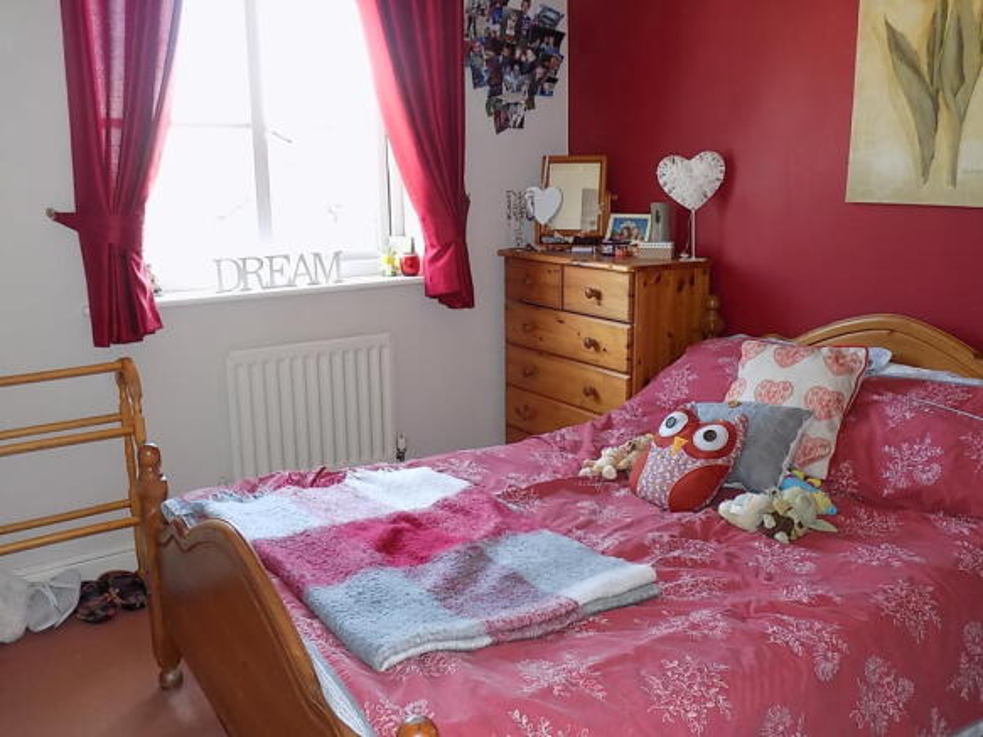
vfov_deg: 46.8
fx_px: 852
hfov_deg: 60.0
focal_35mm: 30
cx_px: 492
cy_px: 368
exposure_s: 1/30
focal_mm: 5.3
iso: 200
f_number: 3.3
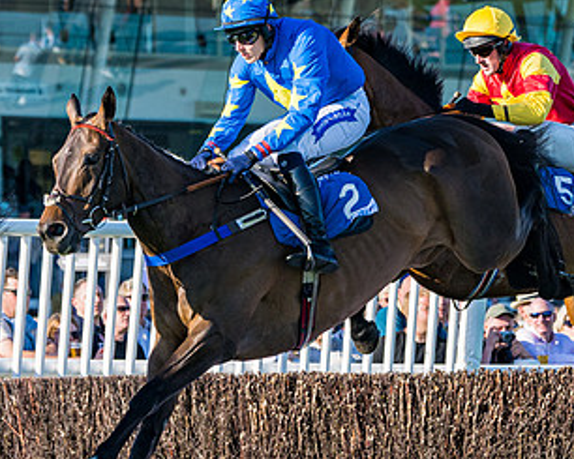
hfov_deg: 5.1
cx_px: 401
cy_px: 146
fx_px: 6390
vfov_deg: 4.1
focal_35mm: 376
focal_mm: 125
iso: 200
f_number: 4
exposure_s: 1/2000
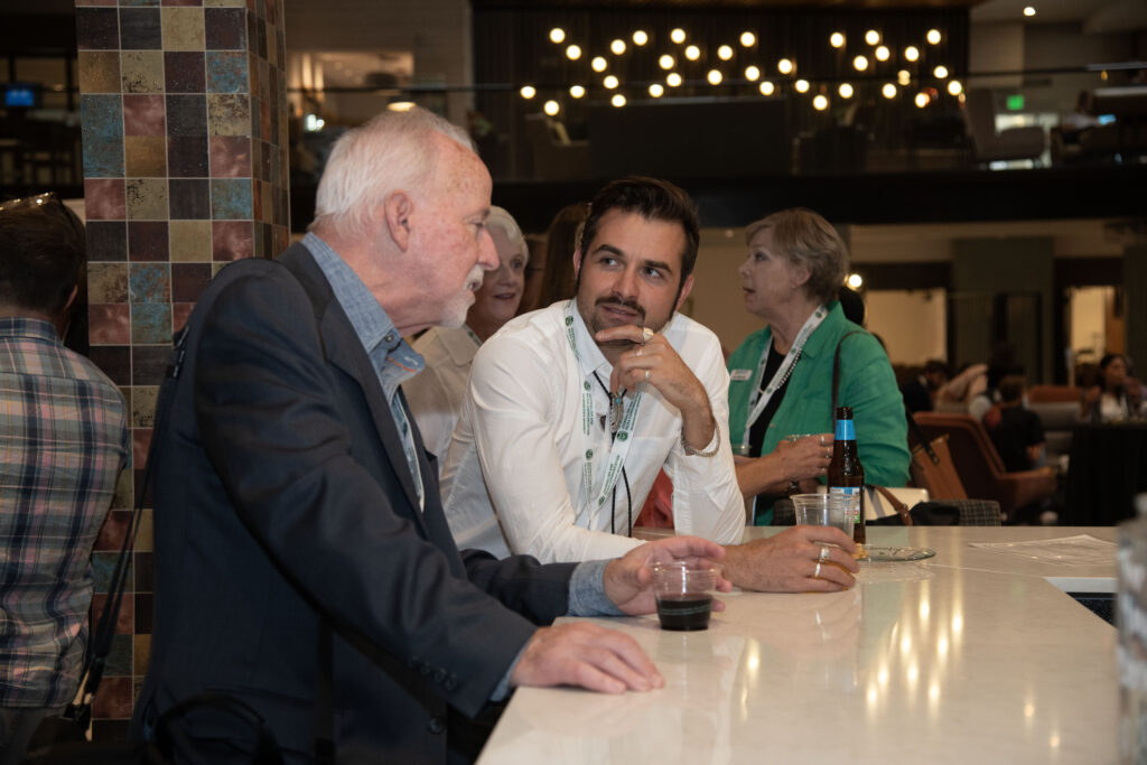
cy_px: 382
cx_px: 574
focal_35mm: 62
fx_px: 1976
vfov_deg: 21.9
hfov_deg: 32.4
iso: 1000
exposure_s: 1/80
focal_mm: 62
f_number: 4.5
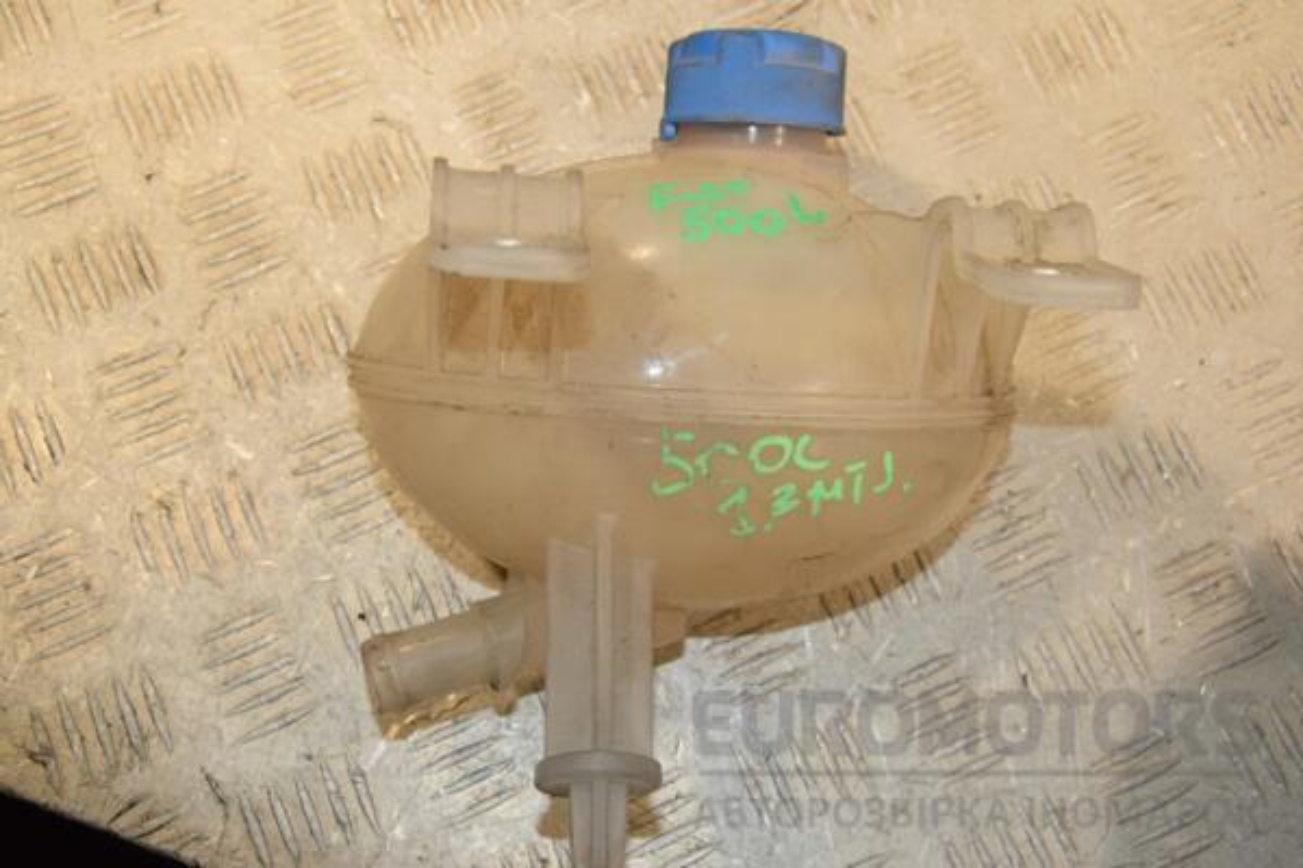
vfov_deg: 26.5
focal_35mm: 51
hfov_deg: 38.9
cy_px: 434
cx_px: 652
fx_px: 1846
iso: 800
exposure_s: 1/200
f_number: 7.1
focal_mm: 34
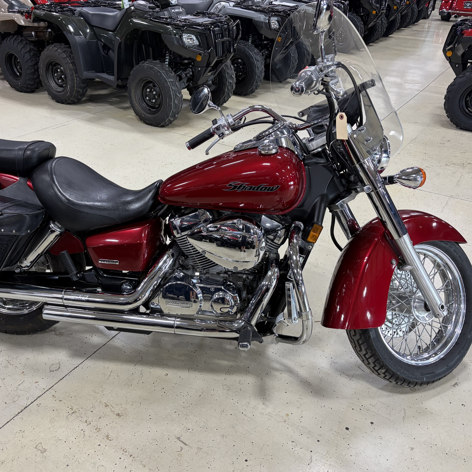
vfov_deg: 52.5
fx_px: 478
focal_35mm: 31
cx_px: 208
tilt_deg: -31.5
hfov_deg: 52.4
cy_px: 238
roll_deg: -2.4
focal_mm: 5.96
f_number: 1.6
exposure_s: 1/60
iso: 125
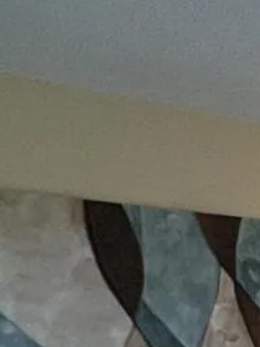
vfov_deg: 17.6
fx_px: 992
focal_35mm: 99
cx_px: 914
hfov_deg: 9.3
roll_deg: +3.7
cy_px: 540
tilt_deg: -8.9
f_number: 2.2
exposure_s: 1/120
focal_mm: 2.22
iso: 160
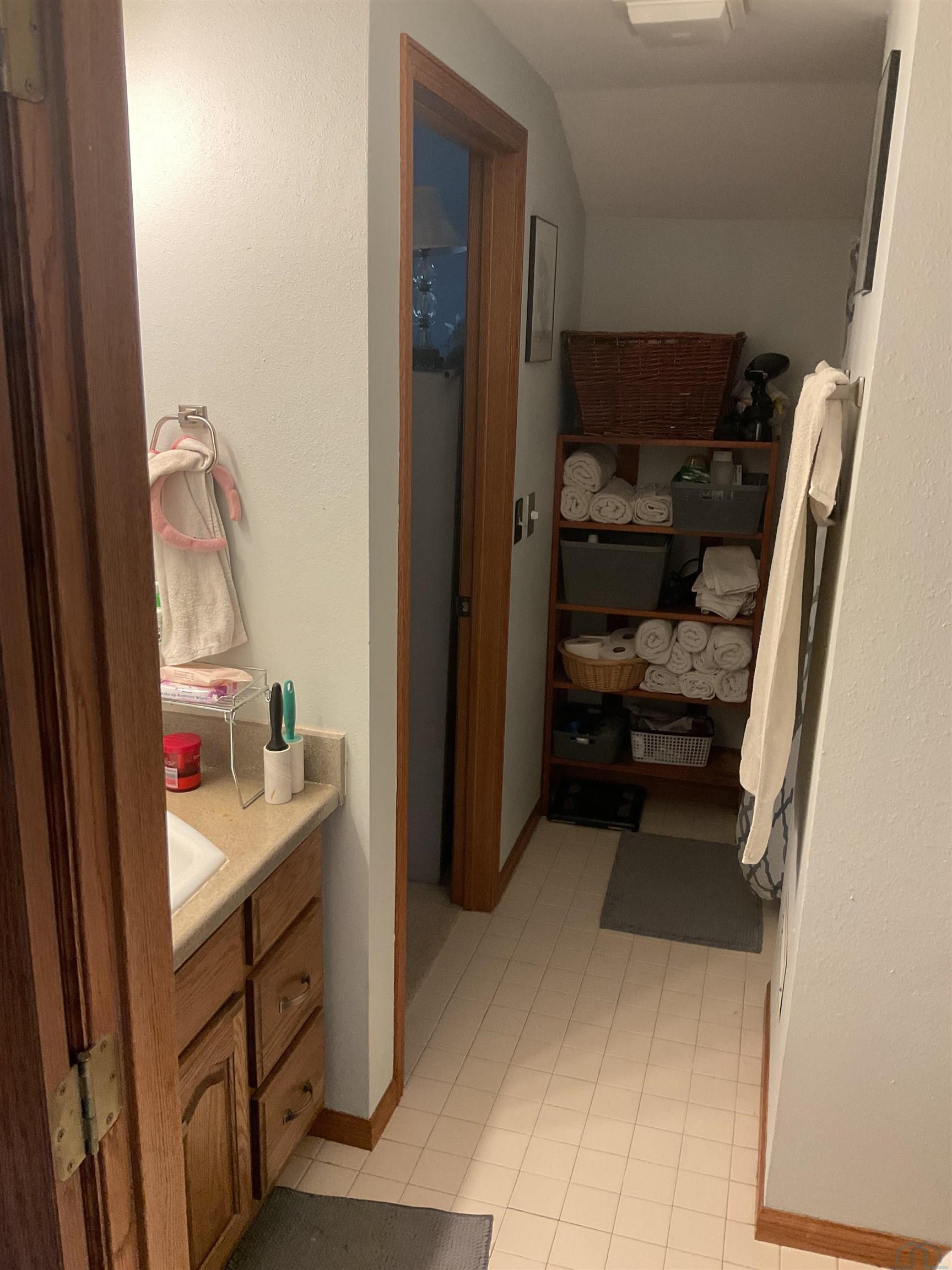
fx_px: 1063
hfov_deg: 48.2
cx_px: 476
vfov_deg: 61.7
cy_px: 635
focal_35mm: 29
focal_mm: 3
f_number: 1.8
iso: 100
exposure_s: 1/60
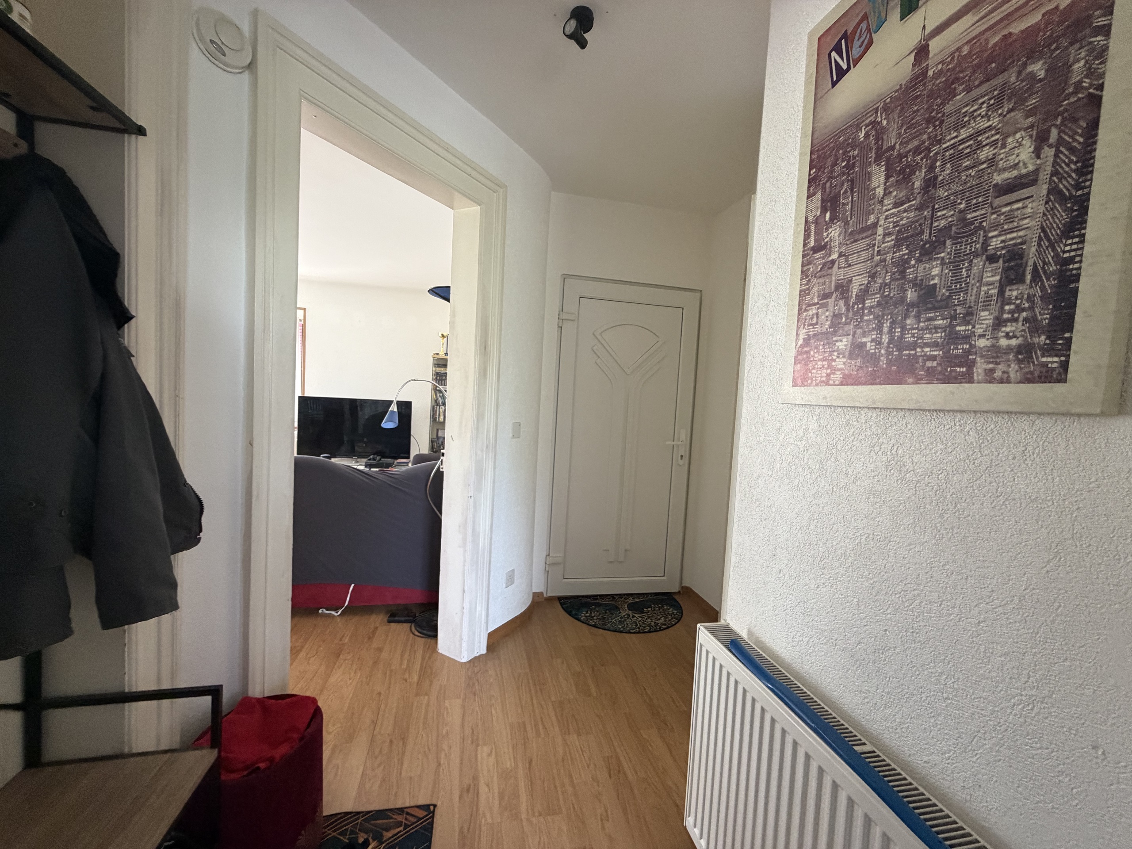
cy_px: 424
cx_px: 566
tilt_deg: -2.9
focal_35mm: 14
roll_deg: -2.9
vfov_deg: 85.7
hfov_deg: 102.1
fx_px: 458
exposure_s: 1/68
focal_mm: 2.22
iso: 320
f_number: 2.2
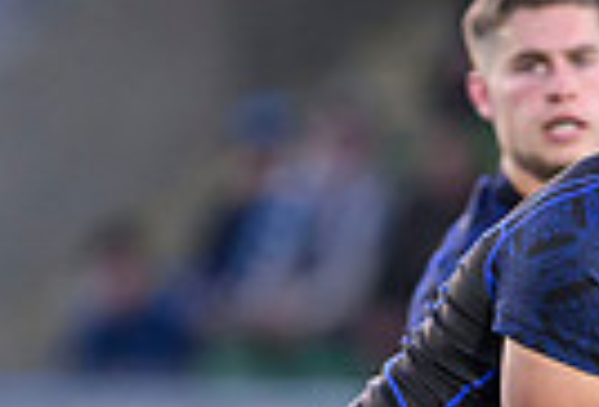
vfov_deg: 0.6
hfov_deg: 0.8
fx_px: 41165
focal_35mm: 2460
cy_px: 982
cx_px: 881
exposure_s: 1/1250
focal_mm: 400
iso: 2000
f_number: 3.5
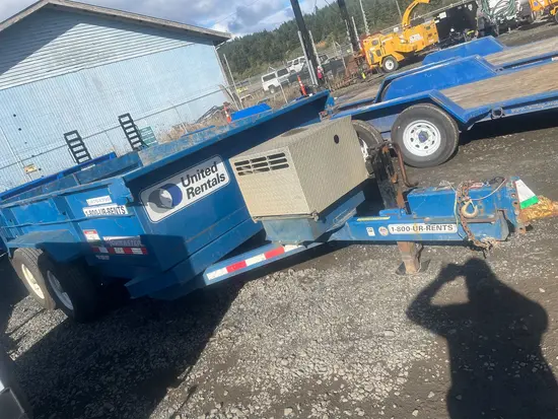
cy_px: 210
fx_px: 419
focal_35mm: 26
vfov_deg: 53.1
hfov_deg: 67.3
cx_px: 279
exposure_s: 1/3049
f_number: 1.6
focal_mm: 5.1
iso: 50
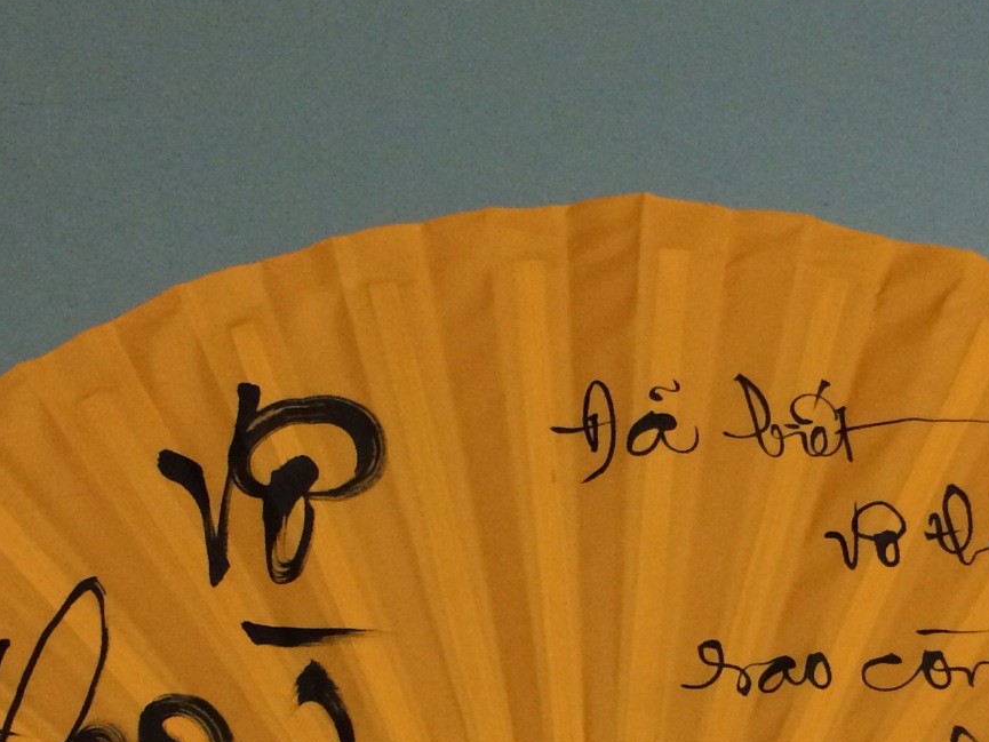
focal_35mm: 71
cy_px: 646
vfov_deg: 20.4
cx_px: 603
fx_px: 2029
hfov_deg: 27.3
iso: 320
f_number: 2.2
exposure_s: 1/33
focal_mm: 4.12
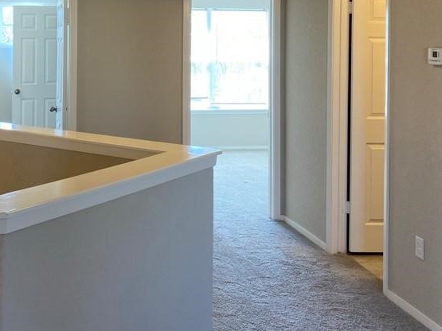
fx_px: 613
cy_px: 42
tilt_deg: +0.8
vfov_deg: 29.2
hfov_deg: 39.2
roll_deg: -0.7
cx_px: 143
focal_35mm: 48
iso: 80
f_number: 1.8
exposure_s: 1/60
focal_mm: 4.25
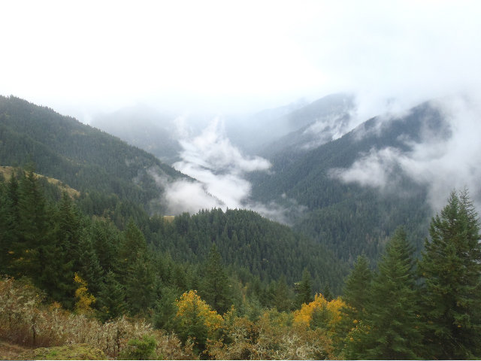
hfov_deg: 63.4
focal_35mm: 28
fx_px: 389
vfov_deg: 49.7
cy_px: 180
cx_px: 240
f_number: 3.9
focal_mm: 5
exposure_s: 1/15
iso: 200
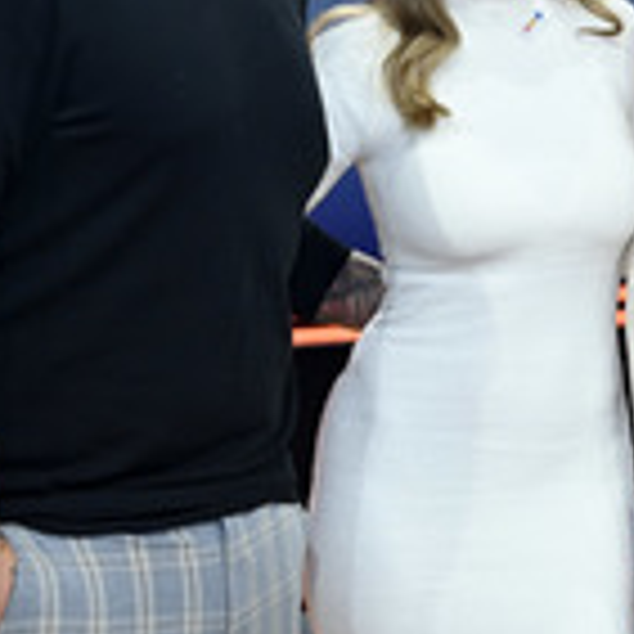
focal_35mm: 98
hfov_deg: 16.7
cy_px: 22
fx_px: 2031
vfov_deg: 17.4
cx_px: 839
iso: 1000
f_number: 4
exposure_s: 1/200
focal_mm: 36
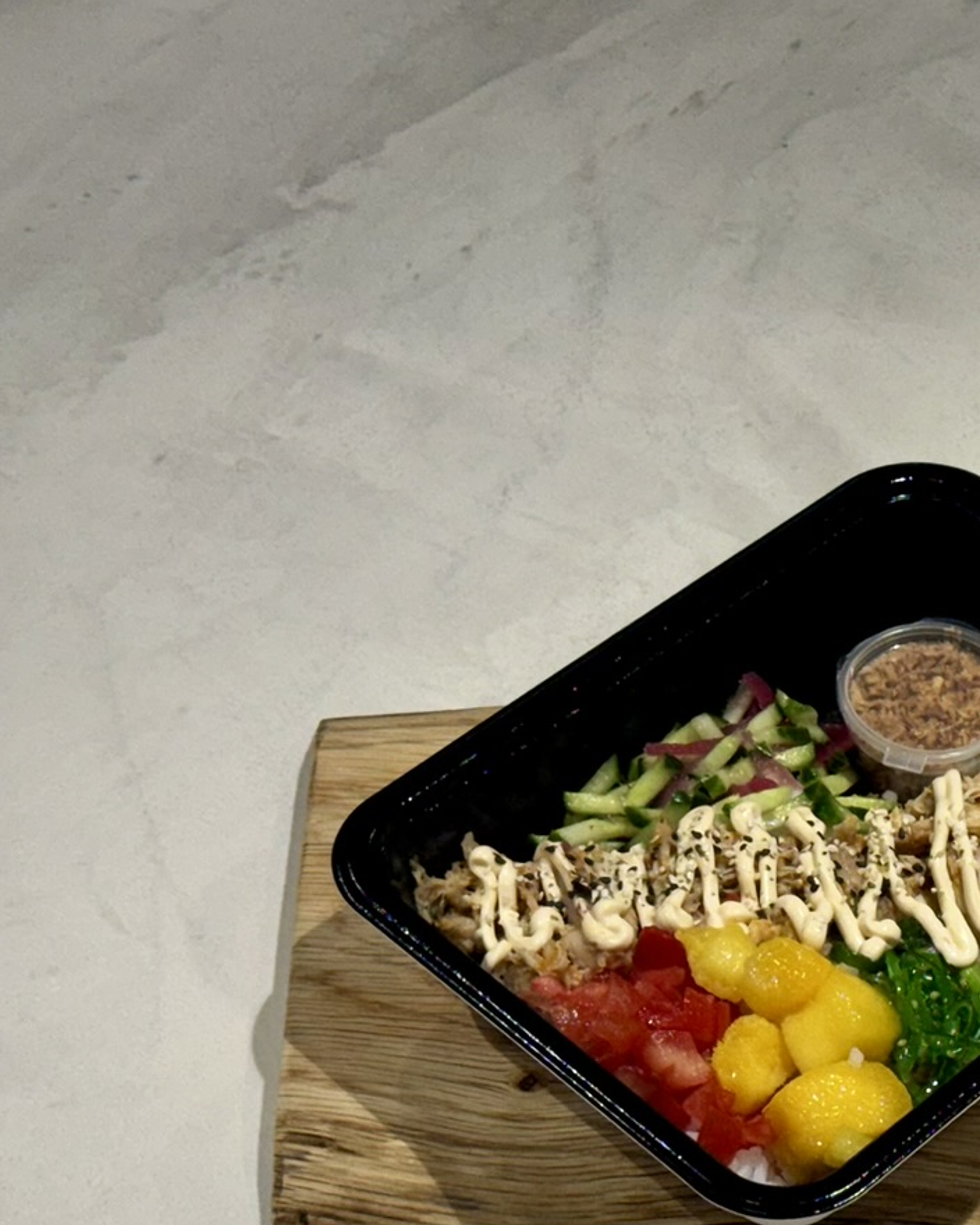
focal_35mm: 109
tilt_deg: -46.8
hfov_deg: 14.0
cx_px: 924
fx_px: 3952
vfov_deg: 17.5
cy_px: 885
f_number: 1.78
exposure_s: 1/121
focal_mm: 6.76
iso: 50
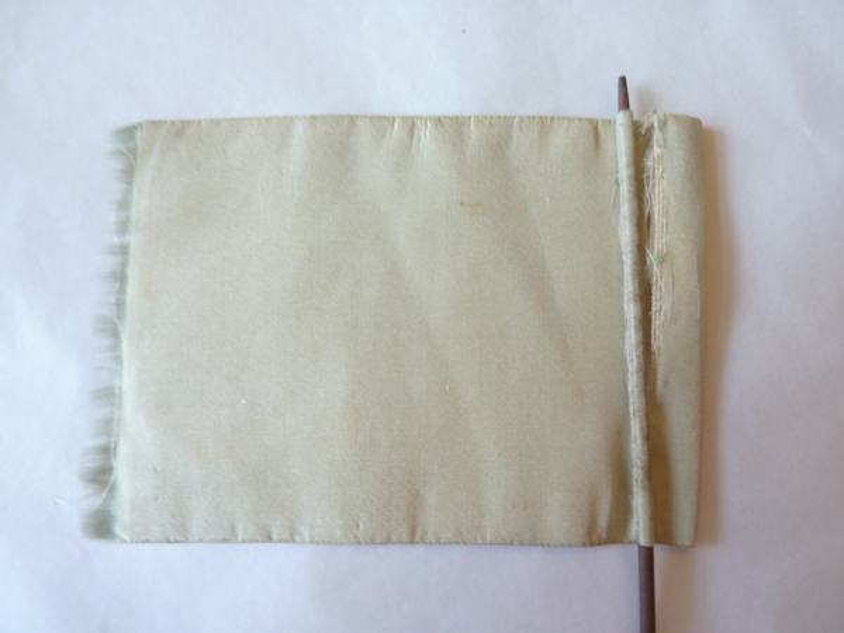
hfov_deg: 69.4
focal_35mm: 25
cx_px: 422
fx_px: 610
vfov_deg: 54.9
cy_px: 316
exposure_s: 1/8
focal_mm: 4.1
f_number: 3.3
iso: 80
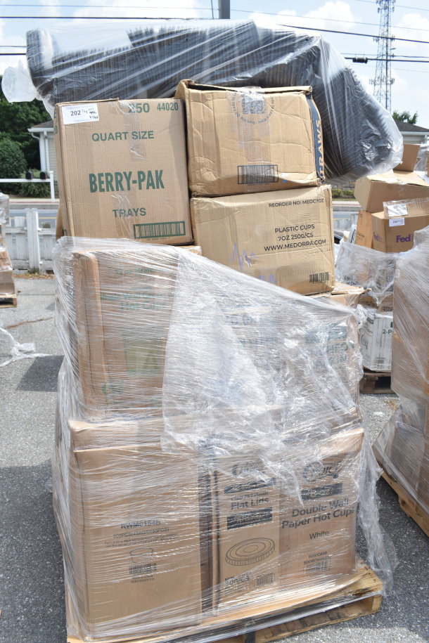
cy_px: 322
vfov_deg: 59.5
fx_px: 563
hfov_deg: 41.7
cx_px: 214
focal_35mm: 32
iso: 200
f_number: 8
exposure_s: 1/250
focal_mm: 21
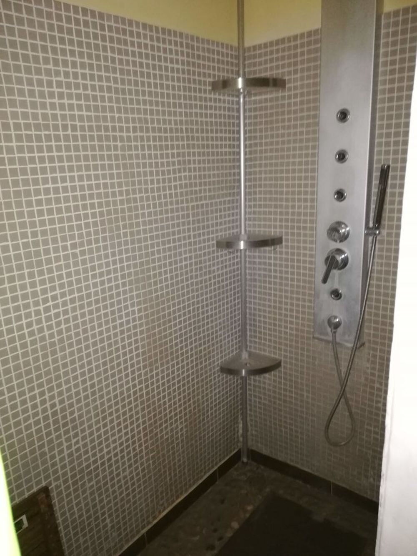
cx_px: 208
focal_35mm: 27
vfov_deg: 65.3
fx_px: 434
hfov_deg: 51.4
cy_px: 278
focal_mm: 3.81
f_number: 2.2
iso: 640
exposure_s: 1/20
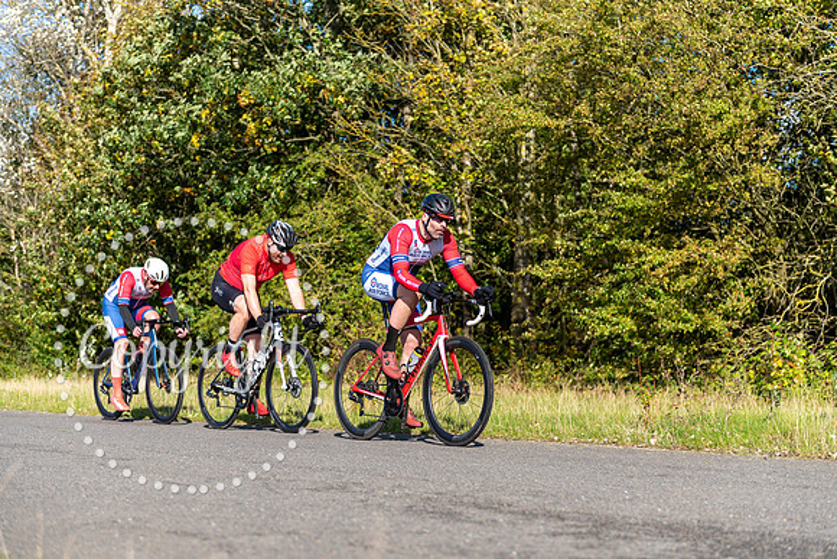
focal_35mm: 62
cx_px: 418
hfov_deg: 32.4
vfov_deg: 21.9
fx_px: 1442
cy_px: 280
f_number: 2.8
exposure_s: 1/2500
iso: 160
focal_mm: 62
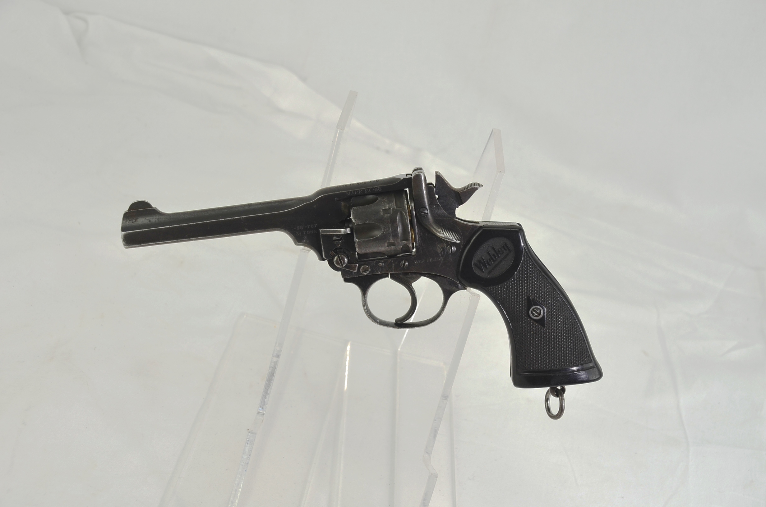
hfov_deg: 37.9
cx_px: 383
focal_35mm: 52
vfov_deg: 25.6
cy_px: 254
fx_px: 1115
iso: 200
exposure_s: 1/160
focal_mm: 35
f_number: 6.3
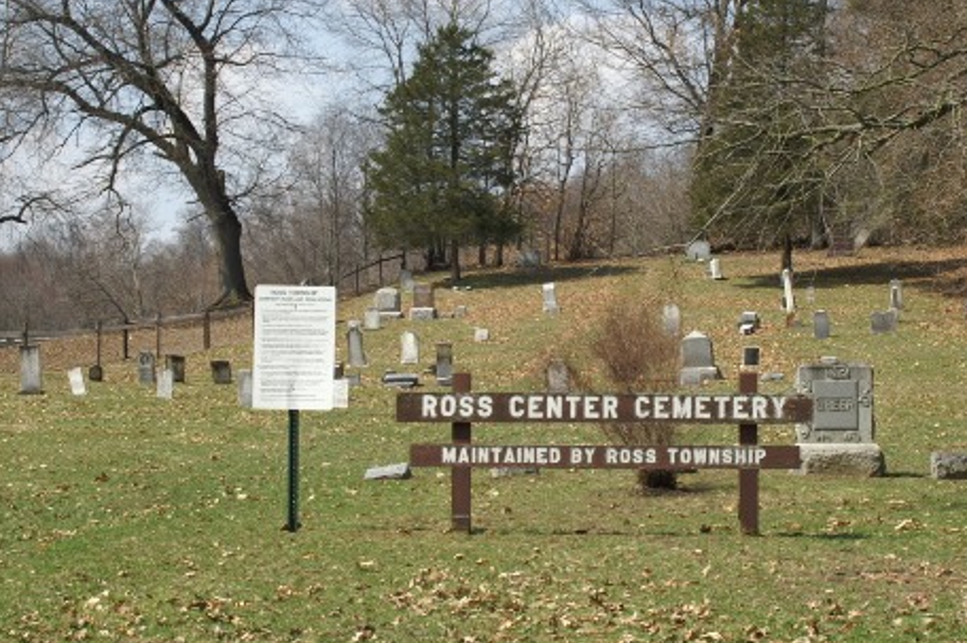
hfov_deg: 27.4
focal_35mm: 74
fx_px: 1978
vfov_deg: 18.5
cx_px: 564
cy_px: 316
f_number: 11
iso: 100
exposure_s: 1/100
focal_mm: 35
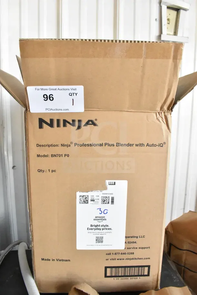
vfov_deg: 67.4
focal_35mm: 27
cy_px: 148
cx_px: 98
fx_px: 222
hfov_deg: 47.9
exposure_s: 1/200
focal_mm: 18
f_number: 7.1
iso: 6400
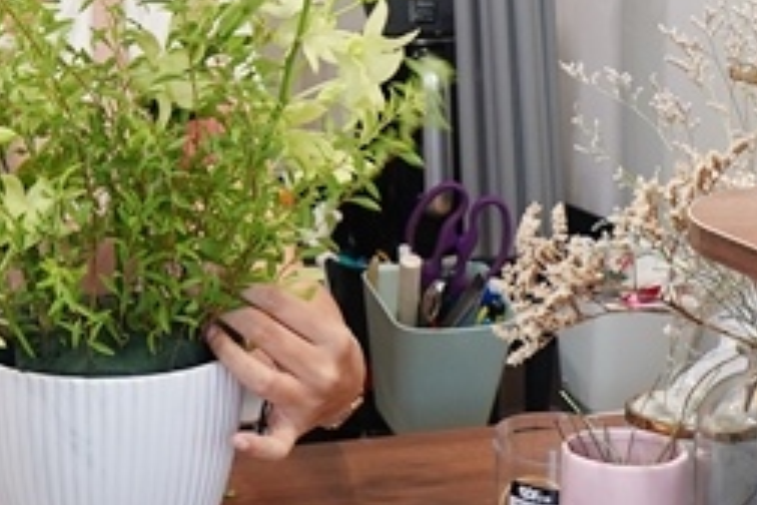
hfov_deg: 19.4
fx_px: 2166
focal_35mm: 103
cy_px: -92
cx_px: 57
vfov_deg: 13.0
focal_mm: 26
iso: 640
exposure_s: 1/30
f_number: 5
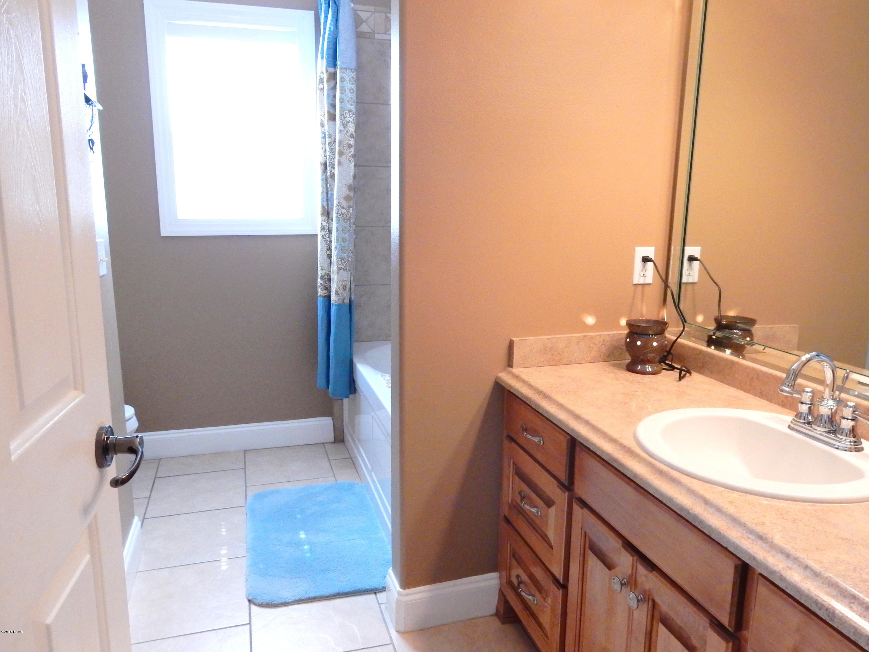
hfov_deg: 69.4
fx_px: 628
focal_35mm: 25
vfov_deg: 54.9
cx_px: 434
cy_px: 326
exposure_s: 1/40
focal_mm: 4.5
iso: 400
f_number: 3.7
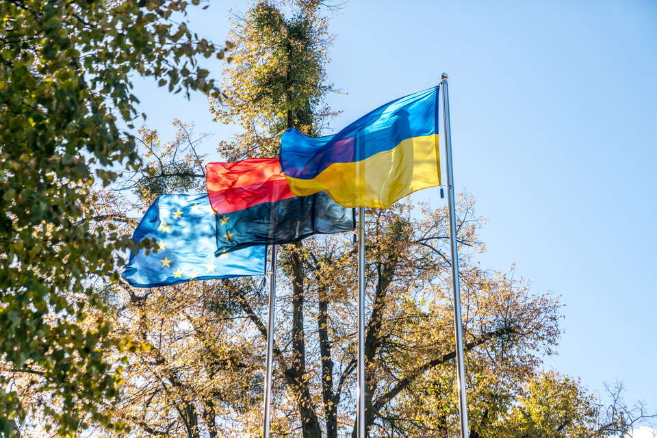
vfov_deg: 19.5
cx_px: 328
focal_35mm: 70
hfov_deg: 28.8
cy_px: 219
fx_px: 1277
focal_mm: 70
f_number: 2.8
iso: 200
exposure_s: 1/640
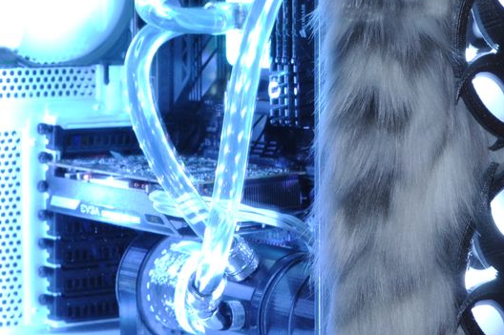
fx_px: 1779
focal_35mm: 127
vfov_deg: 10.7
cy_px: 118
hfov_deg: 16.1
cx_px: 343
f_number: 8
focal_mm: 35
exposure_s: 2
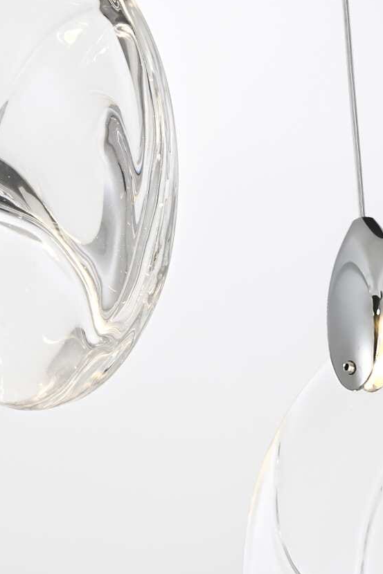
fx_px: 2586
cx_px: 9
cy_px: 7
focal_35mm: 162
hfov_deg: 8.4
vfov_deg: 12.5
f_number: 22
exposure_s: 1
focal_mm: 70
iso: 64
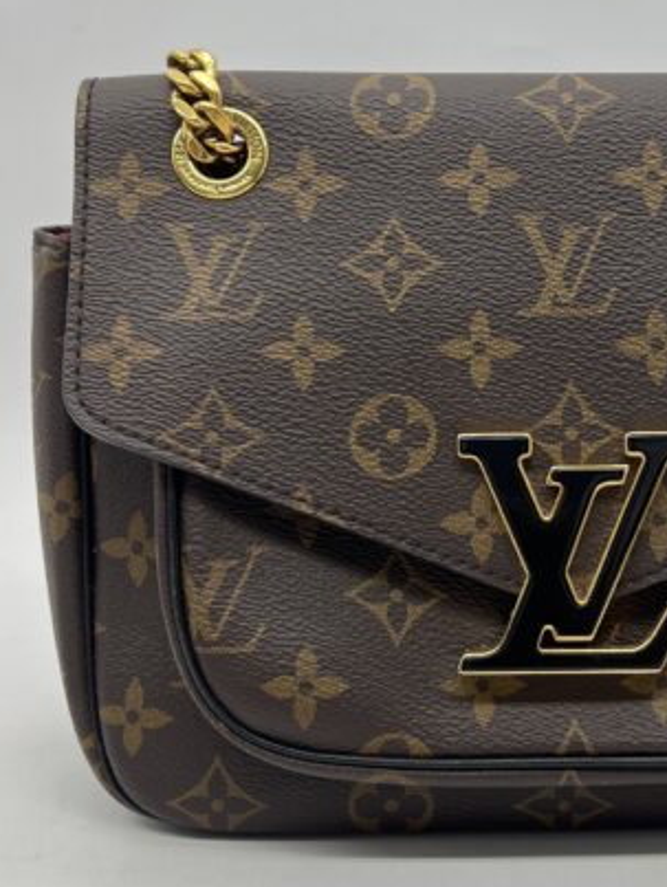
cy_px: 324
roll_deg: -0.7
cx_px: 564
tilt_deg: -10.9
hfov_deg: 21.9
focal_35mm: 66
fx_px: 1693
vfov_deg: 29.2
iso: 32
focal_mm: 5.7
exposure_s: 1/108
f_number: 1.5
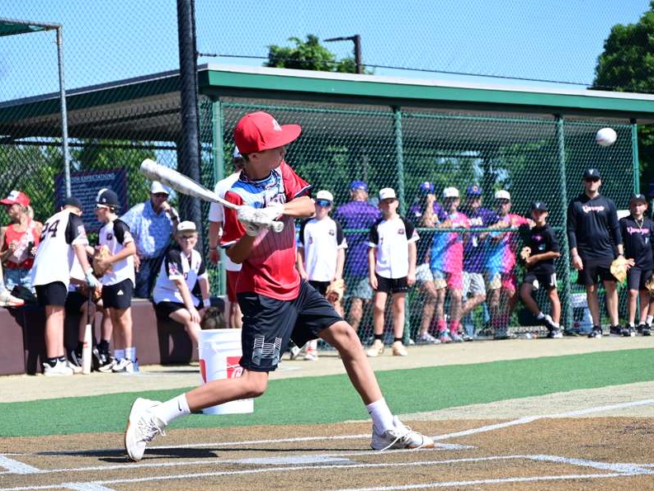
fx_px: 2475
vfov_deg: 11.3
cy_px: 247
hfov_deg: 15.0
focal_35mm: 131
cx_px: 290
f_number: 5.3
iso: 250
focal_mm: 80
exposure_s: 1/800
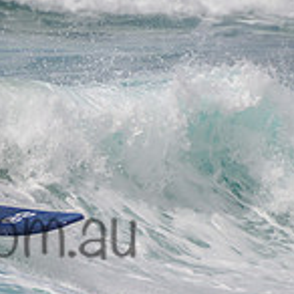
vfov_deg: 0.9
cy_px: 204
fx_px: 17834
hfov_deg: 0.9
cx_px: 34
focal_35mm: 1856
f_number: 5.6
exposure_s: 1/2000
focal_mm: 400
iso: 160
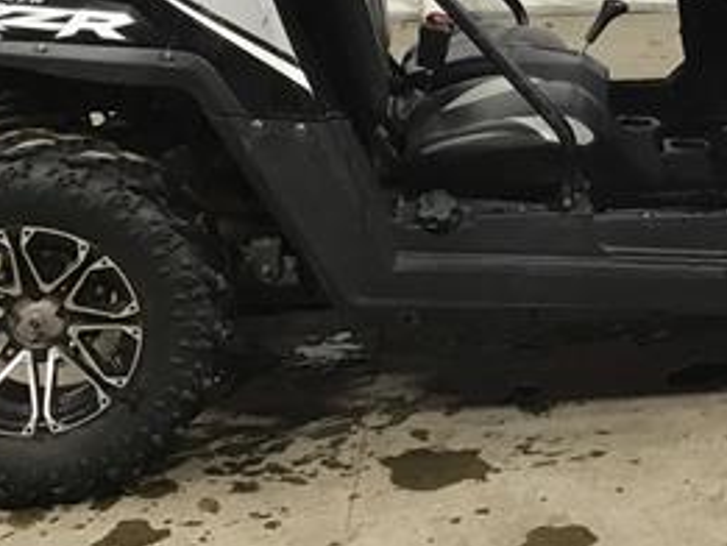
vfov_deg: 19.1
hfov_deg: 25.0
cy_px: 56
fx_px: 1597
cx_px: 638
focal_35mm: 76
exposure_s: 1/30
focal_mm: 3.3
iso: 100
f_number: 2.4
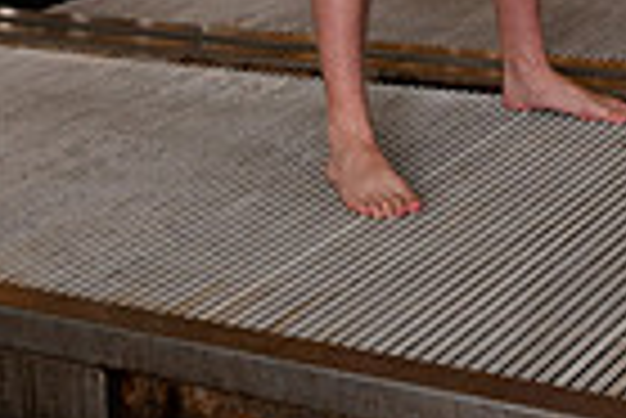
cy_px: -557
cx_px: 410
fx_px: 1967
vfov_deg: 10.6
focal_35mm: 113
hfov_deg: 18.0
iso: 800
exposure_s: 1/200
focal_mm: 35
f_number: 5
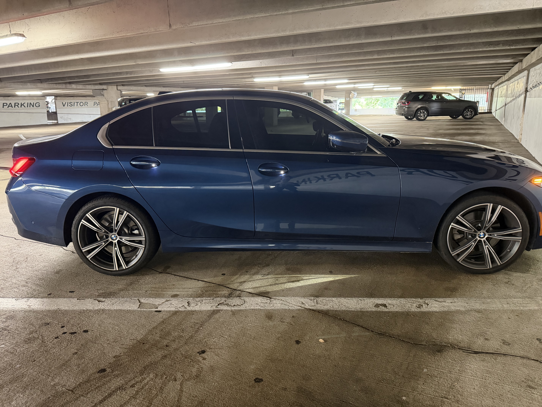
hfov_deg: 71.6
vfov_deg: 56.8
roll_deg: -0.5
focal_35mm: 24
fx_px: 376
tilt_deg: -11.9
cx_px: 271
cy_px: 204
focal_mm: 6.76
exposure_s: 1/35
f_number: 1.78
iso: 800
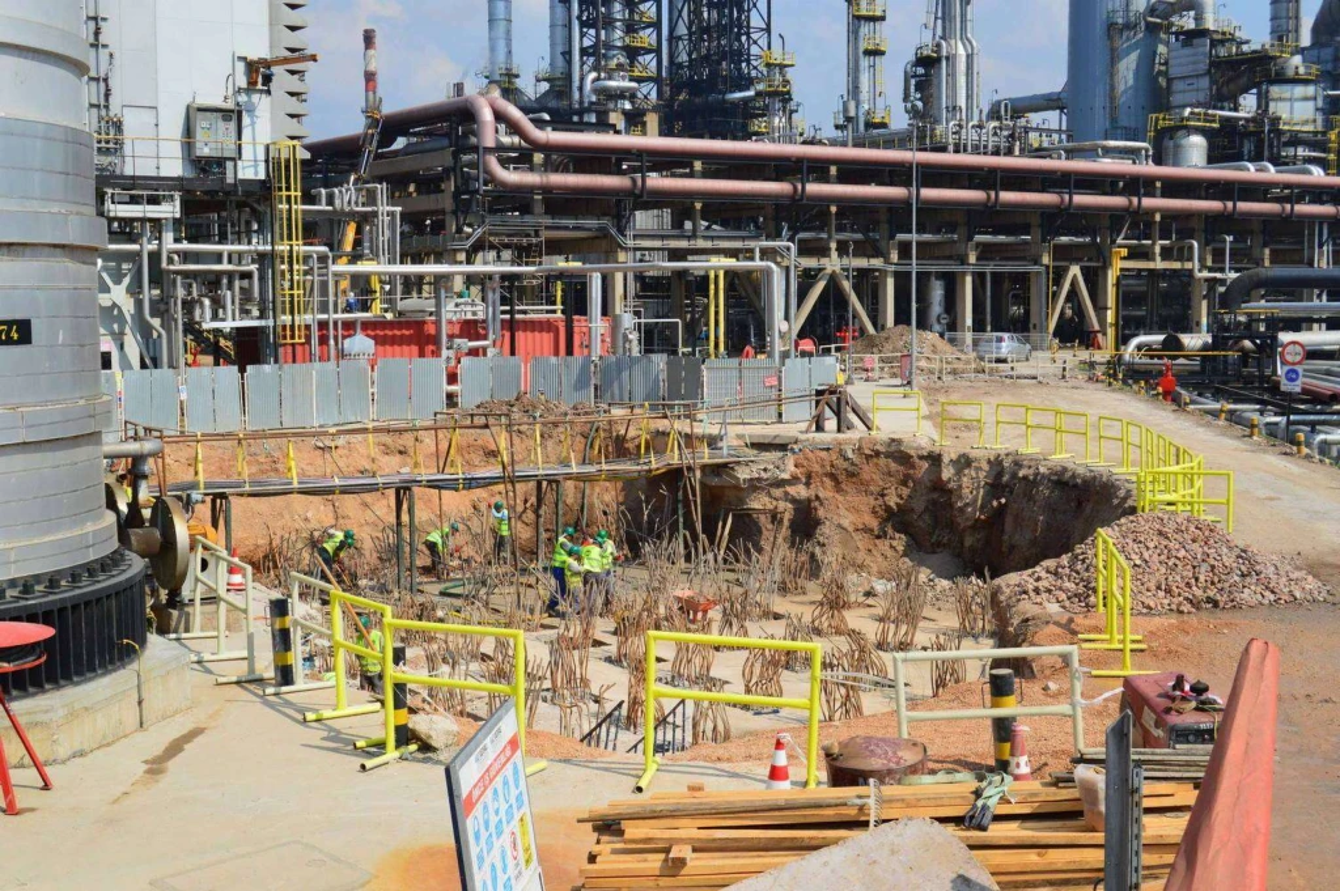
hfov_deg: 42.4
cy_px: 446
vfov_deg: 28.9
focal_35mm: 46
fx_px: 1729
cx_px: 670
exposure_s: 1/500
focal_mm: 31
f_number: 11
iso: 360
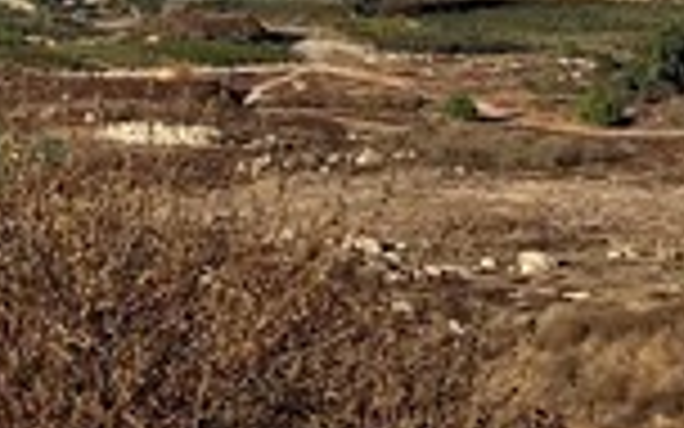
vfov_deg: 6.9
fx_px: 3467
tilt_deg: +1.7
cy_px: -378
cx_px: -720
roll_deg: +2.2
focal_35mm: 186
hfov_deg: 10.3
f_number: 1.8
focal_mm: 4.25
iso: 32
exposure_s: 1/2967
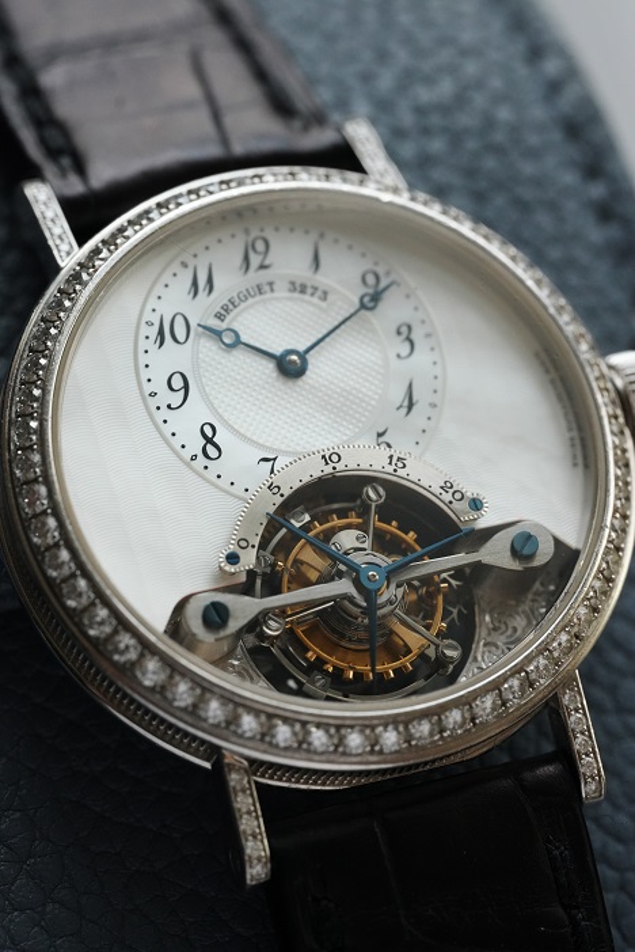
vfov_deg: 19.4
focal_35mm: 105
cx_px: 318
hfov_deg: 13.1
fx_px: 2775
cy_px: 476
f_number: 8
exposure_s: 1/250
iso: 5000
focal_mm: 105
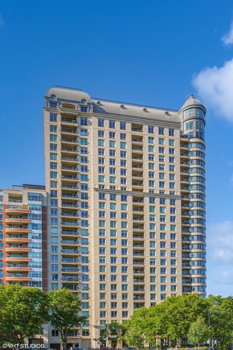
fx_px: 291
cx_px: 116
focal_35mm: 30
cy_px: 175
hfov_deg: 43.6
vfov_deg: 61.9
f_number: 8
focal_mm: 30
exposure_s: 1/400
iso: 320
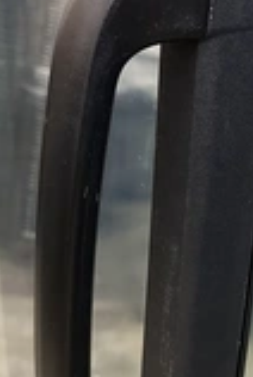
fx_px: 661
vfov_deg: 31.6
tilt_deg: -28.9
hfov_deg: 21.4
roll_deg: +1.6
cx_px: 203
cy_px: 246
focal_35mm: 63
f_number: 1.78
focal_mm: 6.86
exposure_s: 1/40
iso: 800
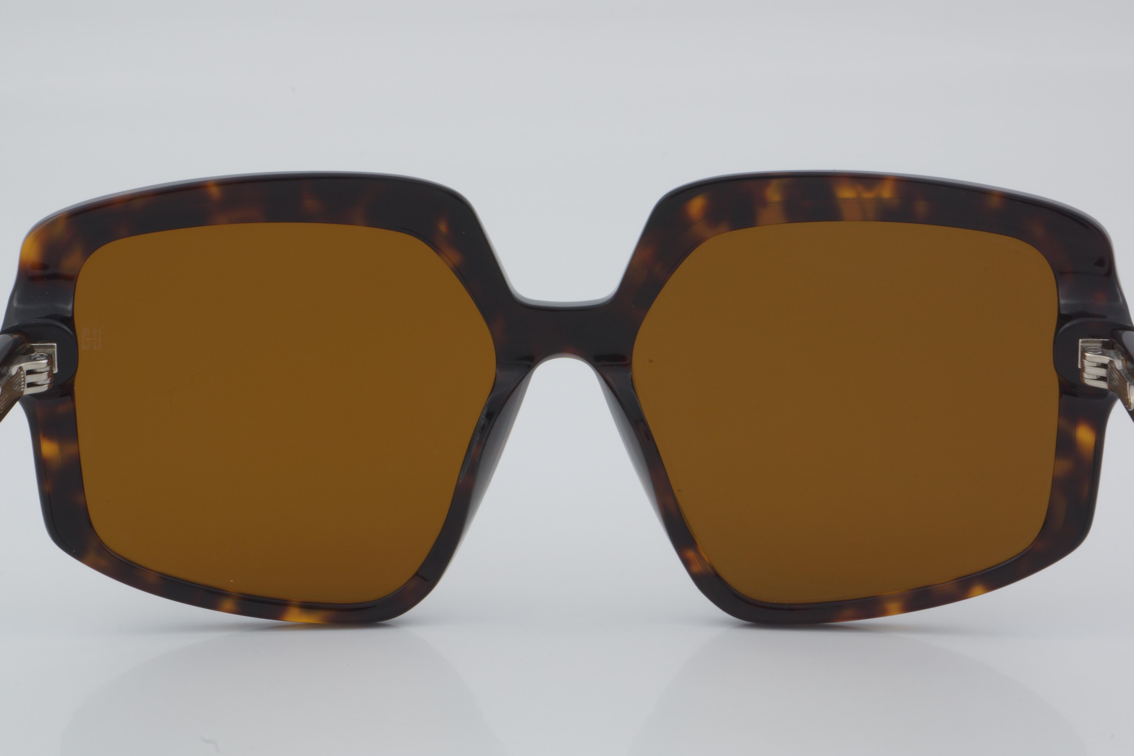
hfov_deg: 24.6
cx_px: 567
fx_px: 2599
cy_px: 378
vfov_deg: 16.6
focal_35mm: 82
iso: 100
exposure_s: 1/4
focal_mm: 55
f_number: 32
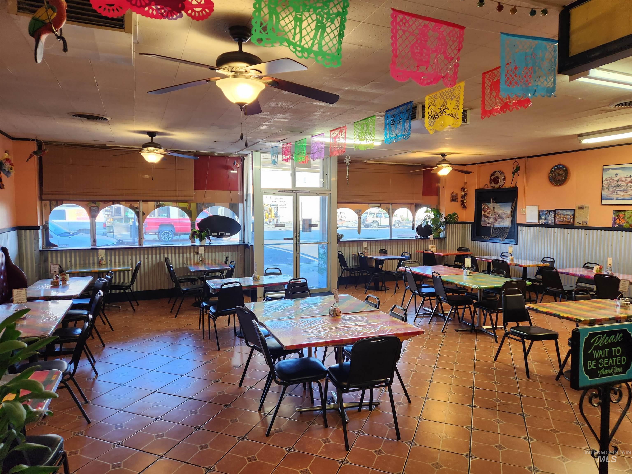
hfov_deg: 73.9
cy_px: 237
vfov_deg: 58.9
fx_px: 420
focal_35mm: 23
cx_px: 316
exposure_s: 1/120
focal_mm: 5.4
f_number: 1.8
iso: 200
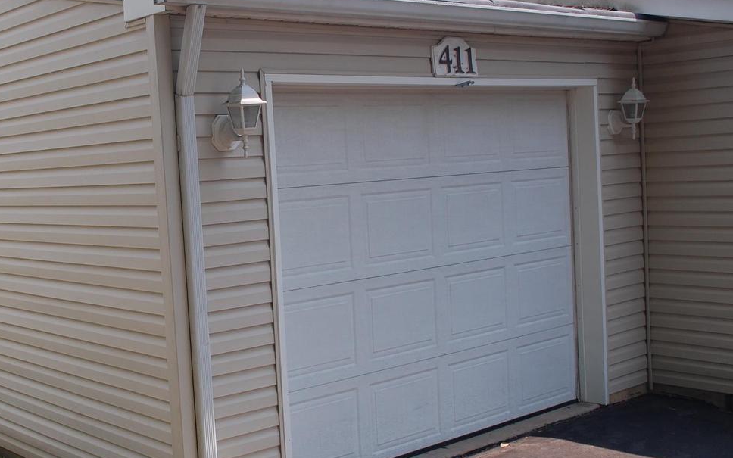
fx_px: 999
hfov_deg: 39.6
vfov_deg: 25.8
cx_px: 214
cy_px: 206
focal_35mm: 50
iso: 200
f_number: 8
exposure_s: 1/250
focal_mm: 22
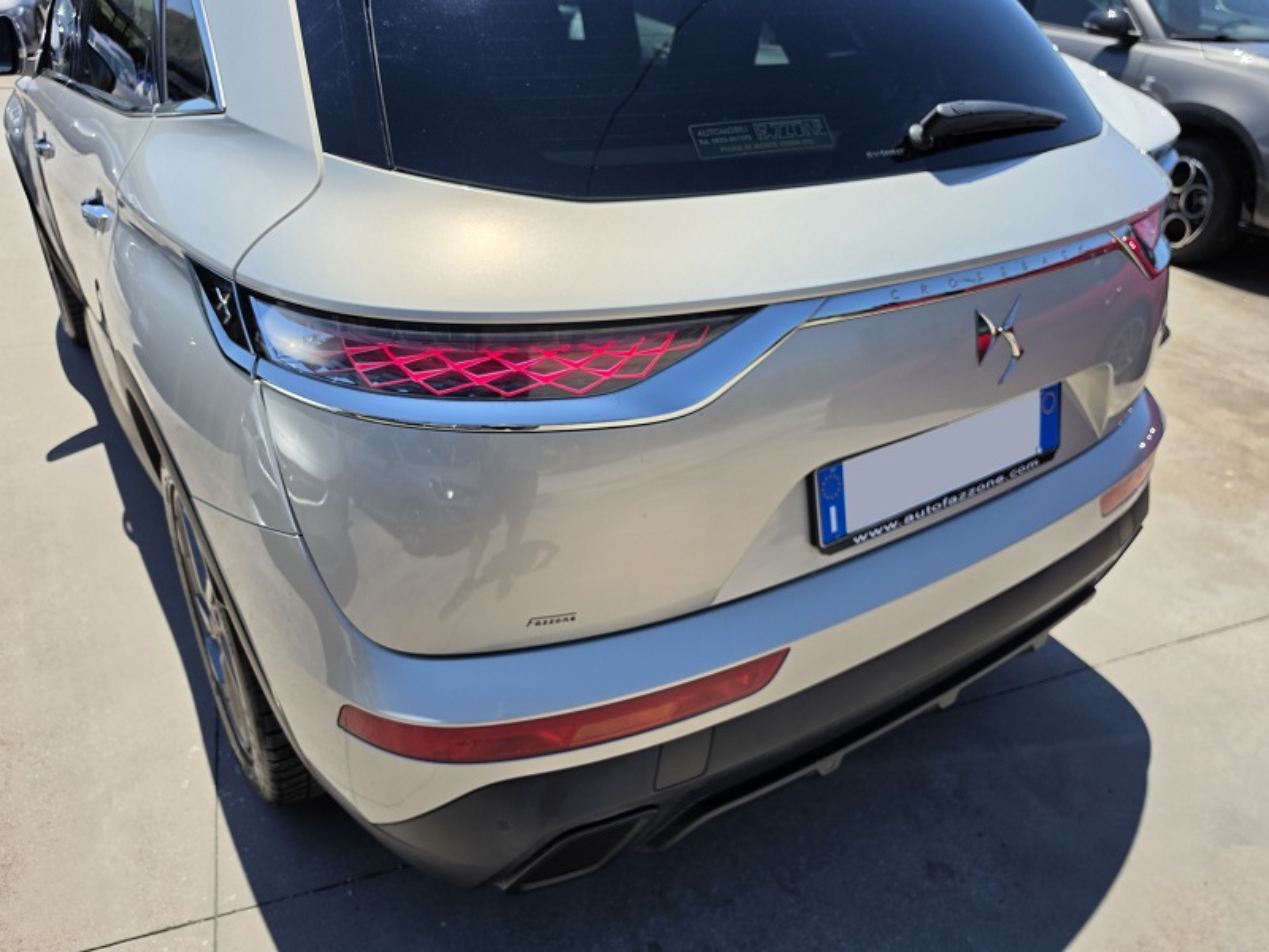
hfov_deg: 73.9
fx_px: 843
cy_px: 476
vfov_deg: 58.9
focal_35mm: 23
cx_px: 634
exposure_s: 1/7939
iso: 40
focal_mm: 6.5
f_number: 1.4
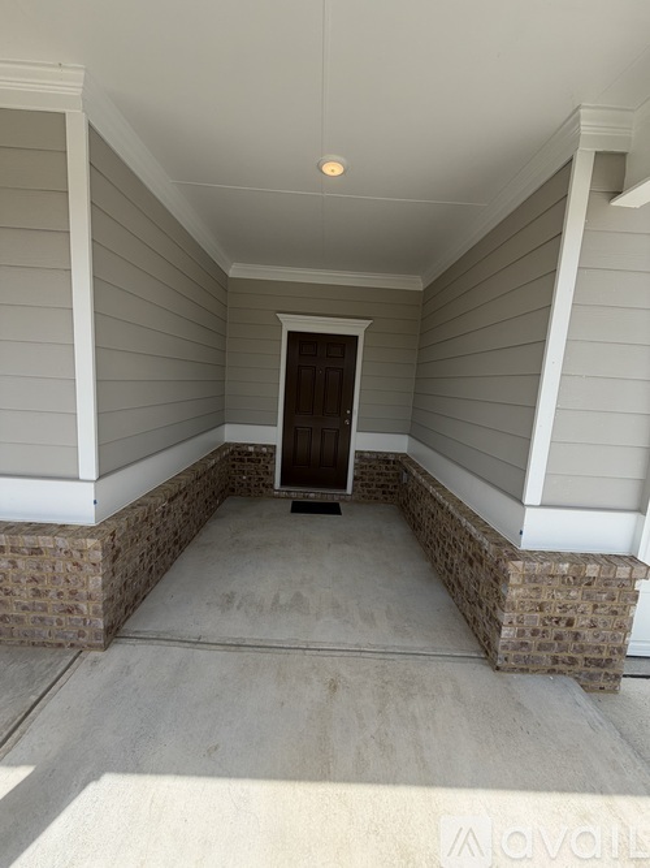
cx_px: 325
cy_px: 434
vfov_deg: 102.1
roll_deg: -4.1
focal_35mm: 14
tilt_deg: -9.3
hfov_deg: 85.7
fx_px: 351
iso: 32
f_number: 2.2
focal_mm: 2.22
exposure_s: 1/770
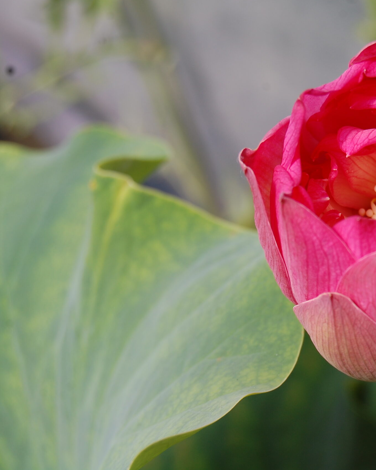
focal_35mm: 117
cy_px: 235
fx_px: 1623
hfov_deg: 13.1
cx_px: 341
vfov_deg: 16.5
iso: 200
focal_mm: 55
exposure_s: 1/250
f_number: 8
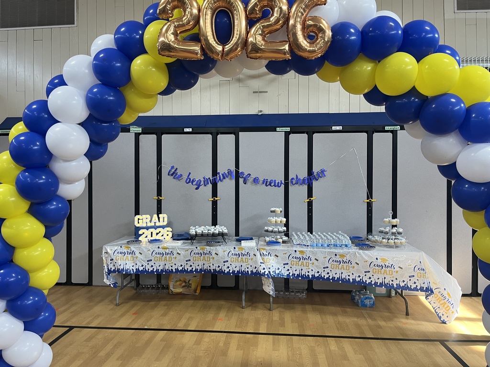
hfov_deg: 67.3
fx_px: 368
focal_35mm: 26
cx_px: 245
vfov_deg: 53.1
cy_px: 184
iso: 100
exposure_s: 1/60
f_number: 1.6
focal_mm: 5.1
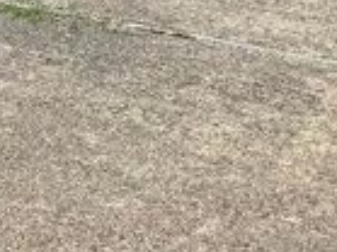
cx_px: -272
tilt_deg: +1.9
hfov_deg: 13.5
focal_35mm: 131
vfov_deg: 9.8
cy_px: -370
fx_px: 1274
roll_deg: -1.1
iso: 25
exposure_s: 1/2481
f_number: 1.8
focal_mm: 4.25
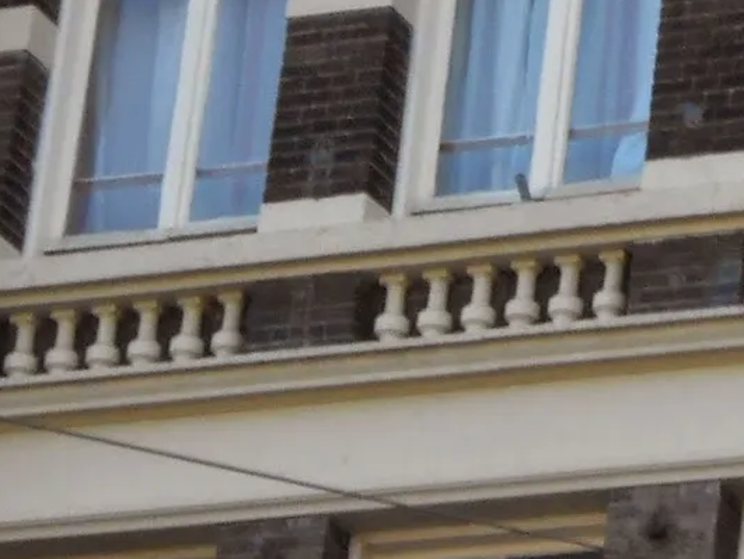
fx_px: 7227
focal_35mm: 336
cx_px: 677
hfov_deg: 5.9
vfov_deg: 4.4
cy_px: -427
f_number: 4.6
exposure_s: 1/500
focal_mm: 16.5
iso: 250
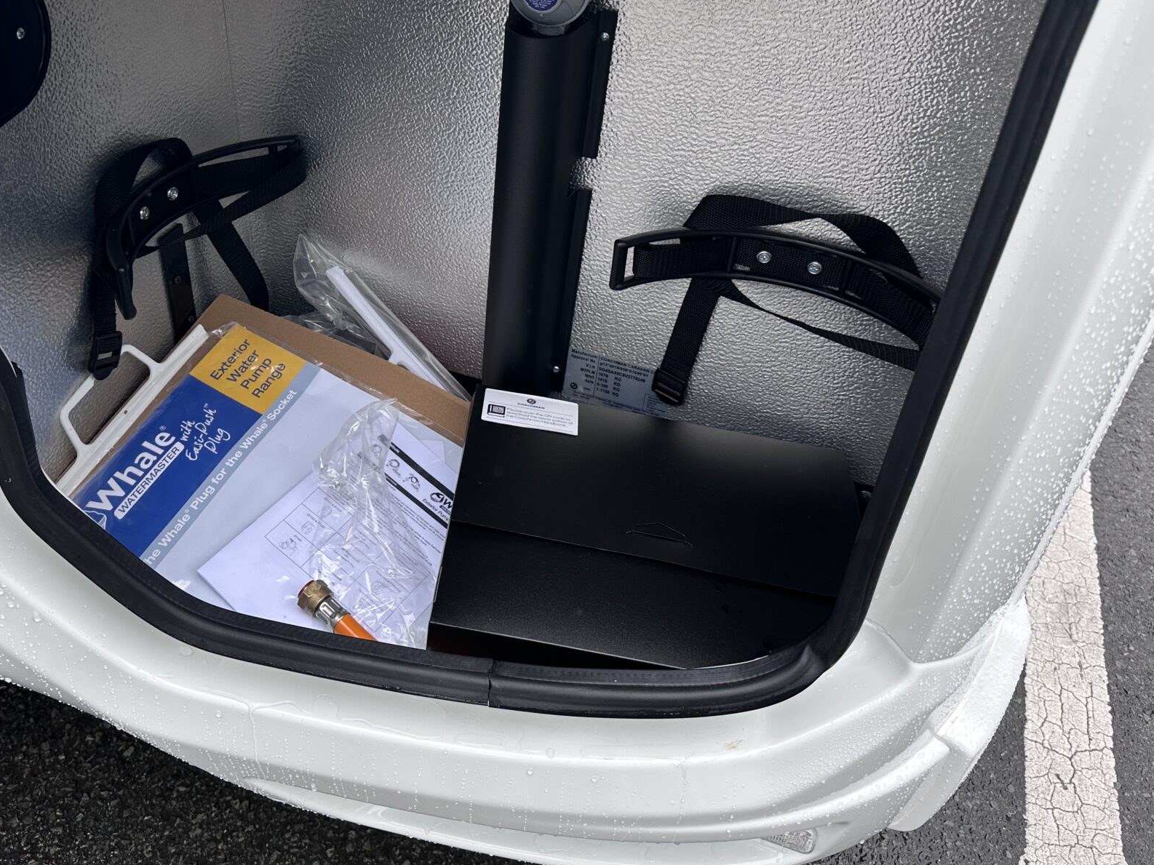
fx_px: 1033
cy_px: 334
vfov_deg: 45.1
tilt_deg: -34.2
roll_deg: -4.1
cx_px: 469
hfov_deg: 58.0
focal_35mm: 31
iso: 80
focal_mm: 6.86
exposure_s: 1/767
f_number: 1.78
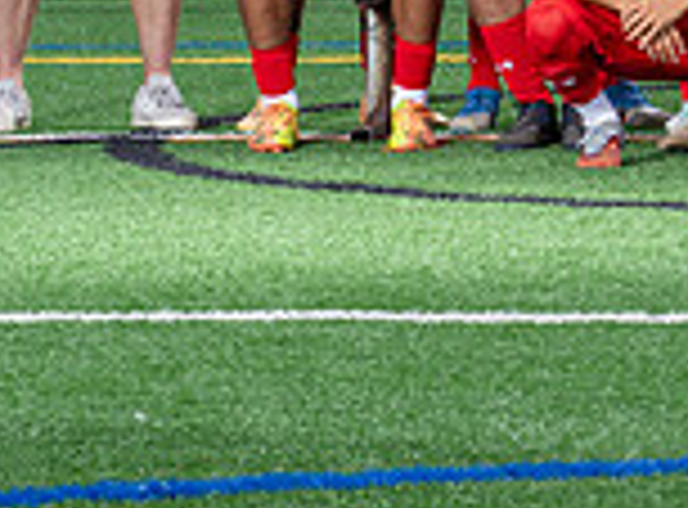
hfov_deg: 6.2
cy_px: -362
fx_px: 6226
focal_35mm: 315
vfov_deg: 4.6
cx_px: 1236
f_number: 8
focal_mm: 70
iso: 64
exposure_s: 1/160
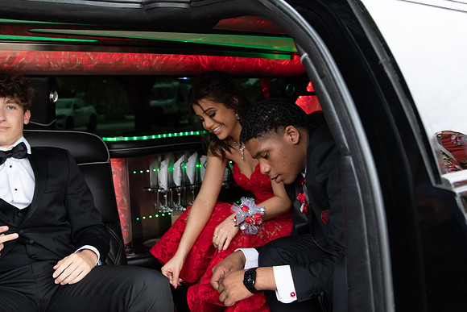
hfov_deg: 53.1
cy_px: 156
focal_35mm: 36
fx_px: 467
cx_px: 234
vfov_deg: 36.9
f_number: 2.8
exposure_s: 1/320
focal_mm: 24
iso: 1600
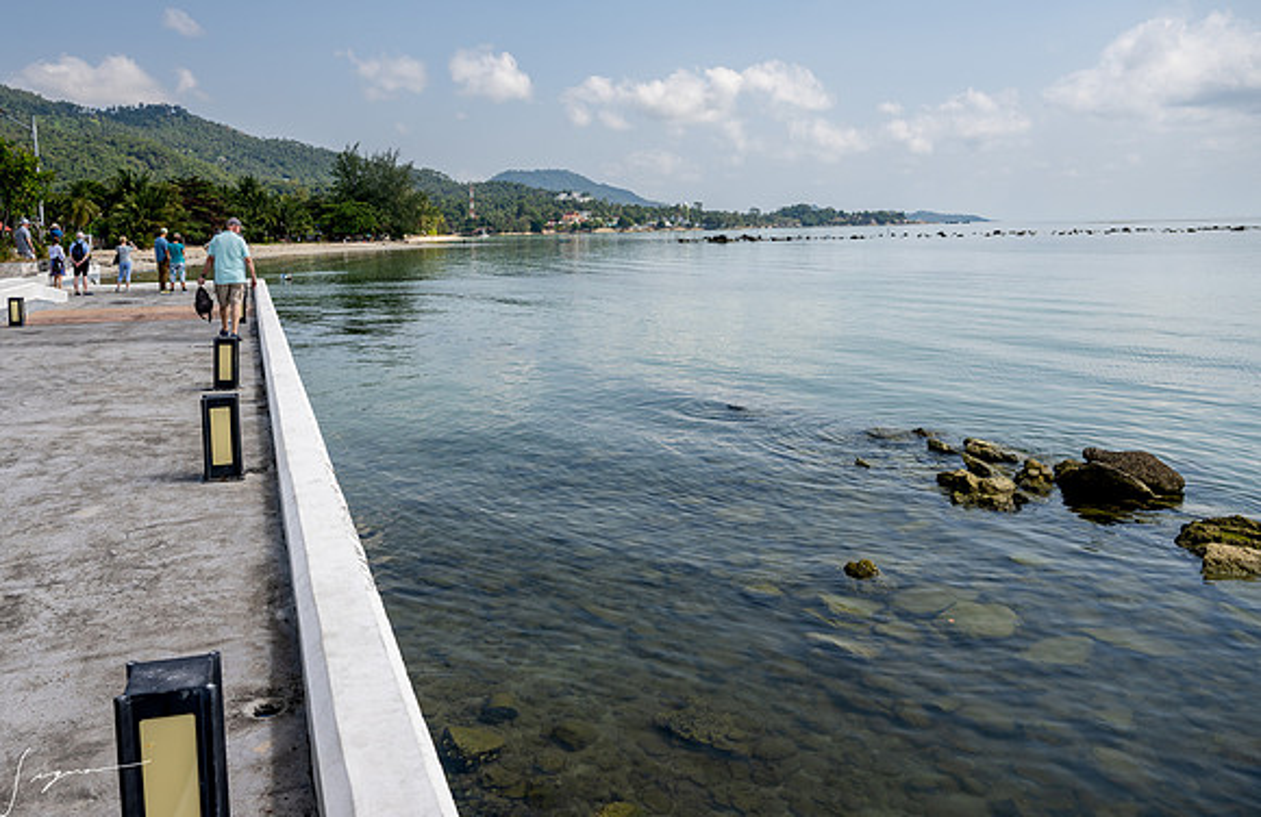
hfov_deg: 64.4
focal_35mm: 29
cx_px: 520
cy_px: 330
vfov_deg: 44.5
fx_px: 993
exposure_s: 1/500
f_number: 5.6
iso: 80
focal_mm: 24
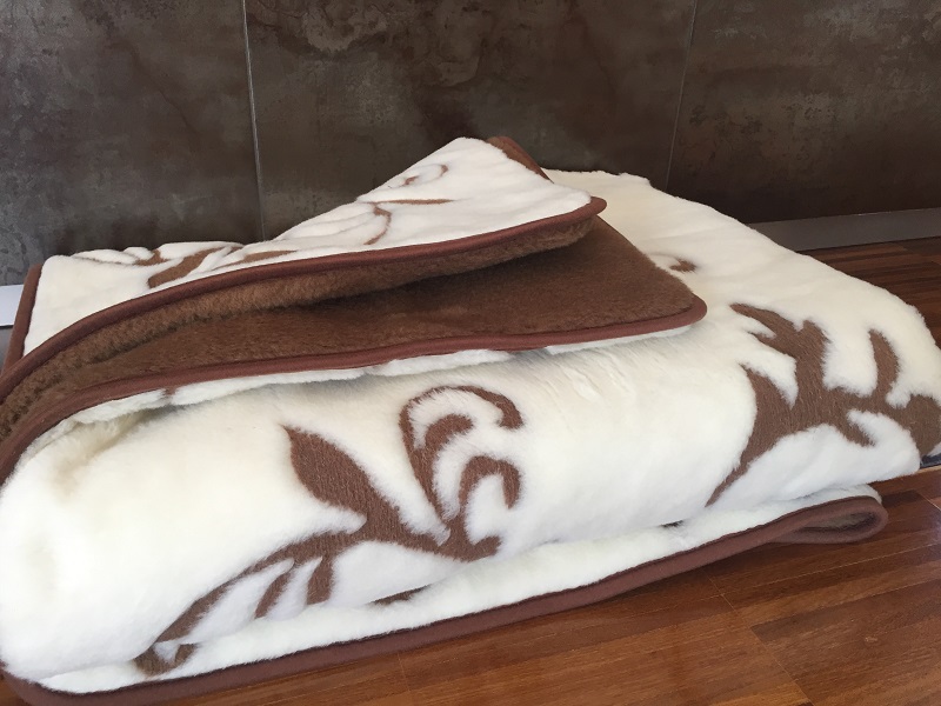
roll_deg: -2.6
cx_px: 470
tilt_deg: -28.6
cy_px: 353
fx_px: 788
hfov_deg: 61.7
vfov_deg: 48.2
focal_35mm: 29
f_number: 2.2
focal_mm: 4.15
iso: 32
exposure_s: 1/30
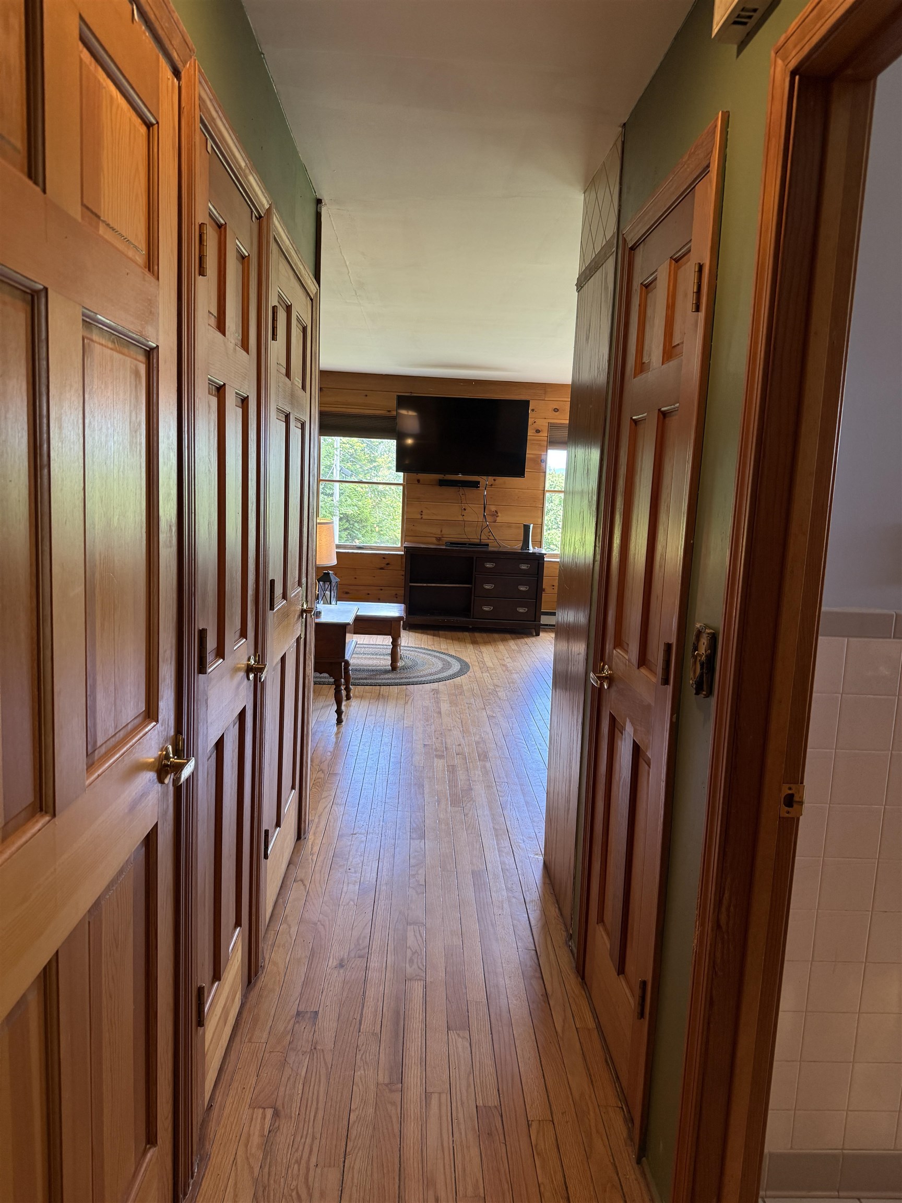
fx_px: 834
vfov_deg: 71.6
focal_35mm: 24
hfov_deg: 56.8
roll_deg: -3.2
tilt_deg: -6.9
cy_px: 602
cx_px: 451
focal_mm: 6.76
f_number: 1.78
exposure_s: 1/120
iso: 200
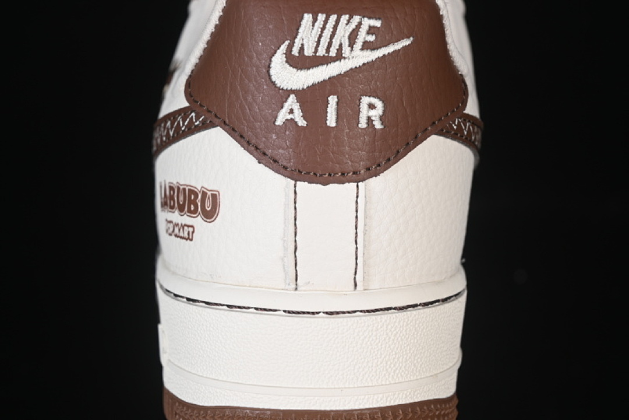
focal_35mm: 75
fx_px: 1310
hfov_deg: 27.0
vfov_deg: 18.2
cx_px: 314
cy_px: 210
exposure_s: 1/100
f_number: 7.1
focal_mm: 50
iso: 160
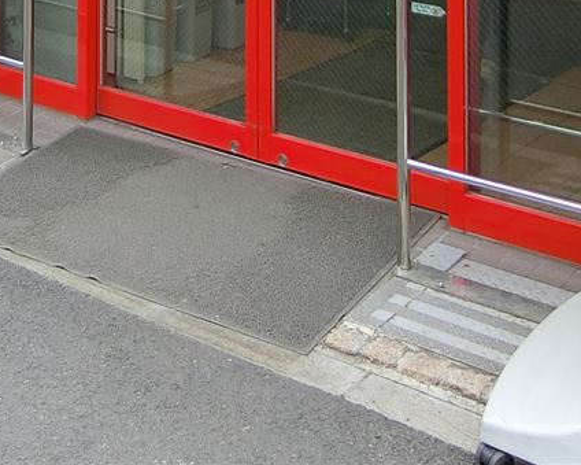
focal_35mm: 70
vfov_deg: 17.8
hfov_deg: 26.9
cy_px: -357
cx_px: 166
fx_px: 1203
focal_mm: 4.06
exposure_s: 1/200
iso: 80
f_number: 2.7
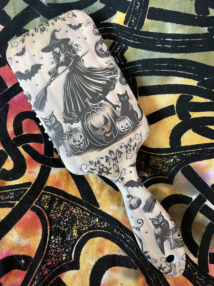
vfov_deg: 67.3
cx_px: 107
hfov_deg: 53.1
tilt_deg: -59.6
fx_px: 214
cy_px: 143
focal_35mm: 26
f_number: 1.6
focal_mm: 5.1
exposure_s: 1/74
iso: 125
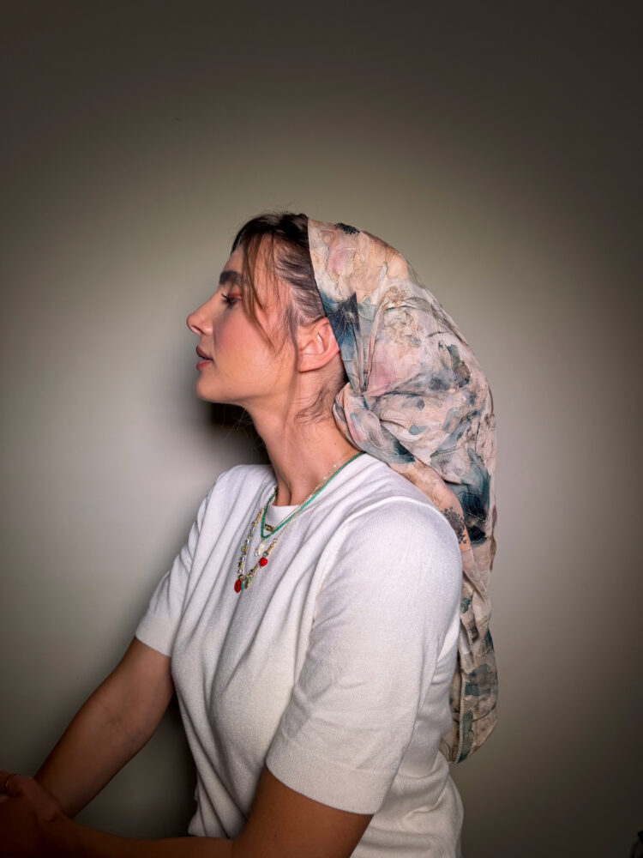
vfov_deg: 71.6
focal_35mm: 24
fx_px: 594
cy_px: 429
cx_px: 322
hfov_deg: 56.8
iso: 64
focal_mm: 6.76
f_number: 1.78
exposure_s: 1/183
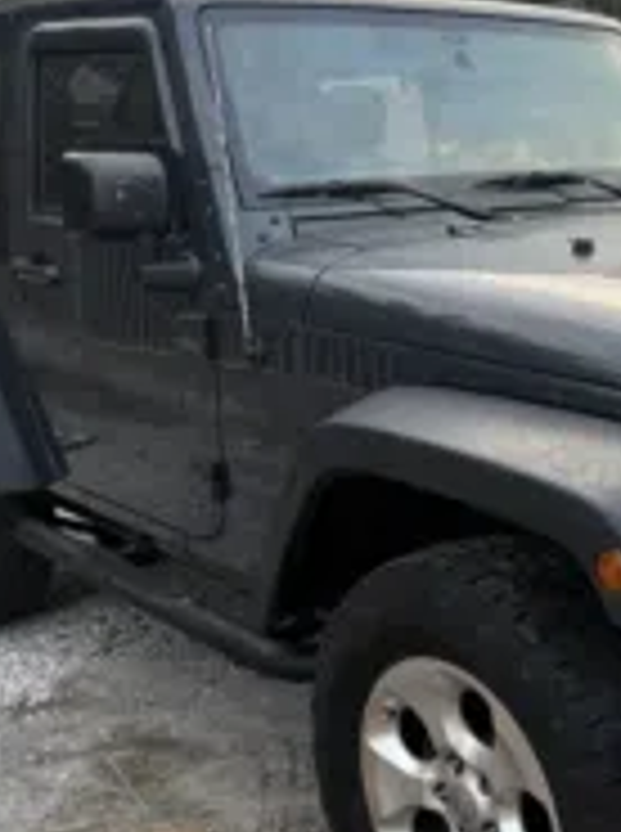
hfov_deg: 27.4
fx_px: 1248
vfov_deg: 36.9
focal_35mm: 52
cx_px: 486
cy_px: 409
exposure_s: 1/138
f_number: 1.78
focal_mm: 6.76
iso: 125
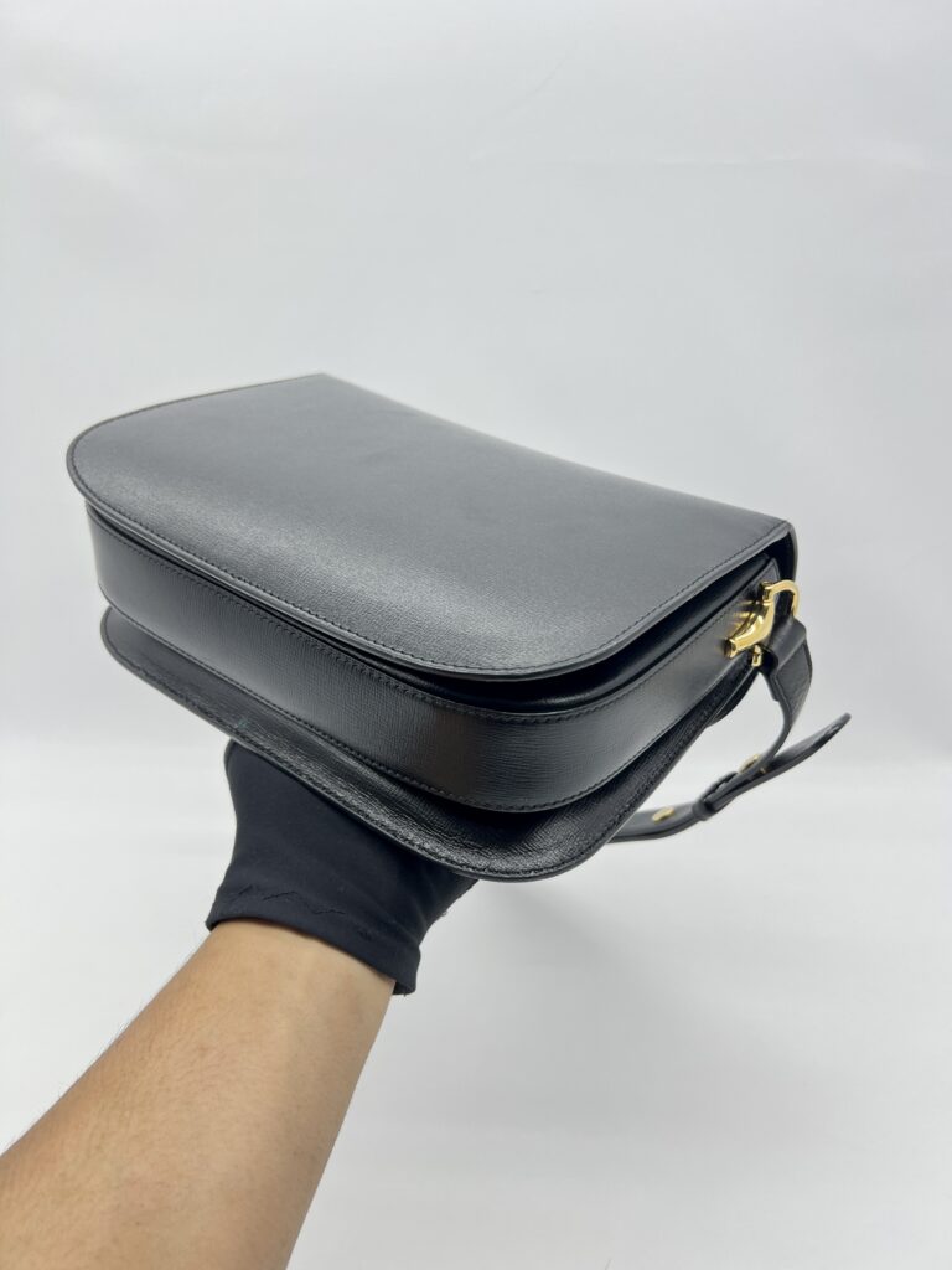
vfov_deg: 67.3
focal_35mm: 26
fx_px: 953
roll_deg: +0.2
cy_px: 635
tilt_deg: -23.5
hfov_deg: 53.1
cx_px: 476
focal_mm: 5.7
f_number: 1.5
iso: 40
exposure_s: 1/100
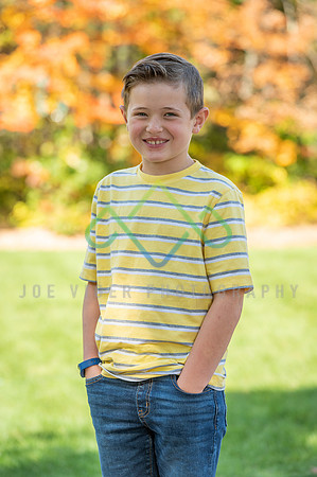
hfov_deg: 7.8
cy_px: 238
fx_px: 2317
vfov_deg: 11.8
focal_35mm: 175
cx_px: 158
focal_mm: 175
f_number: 6.3
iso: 100
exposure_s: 1/200
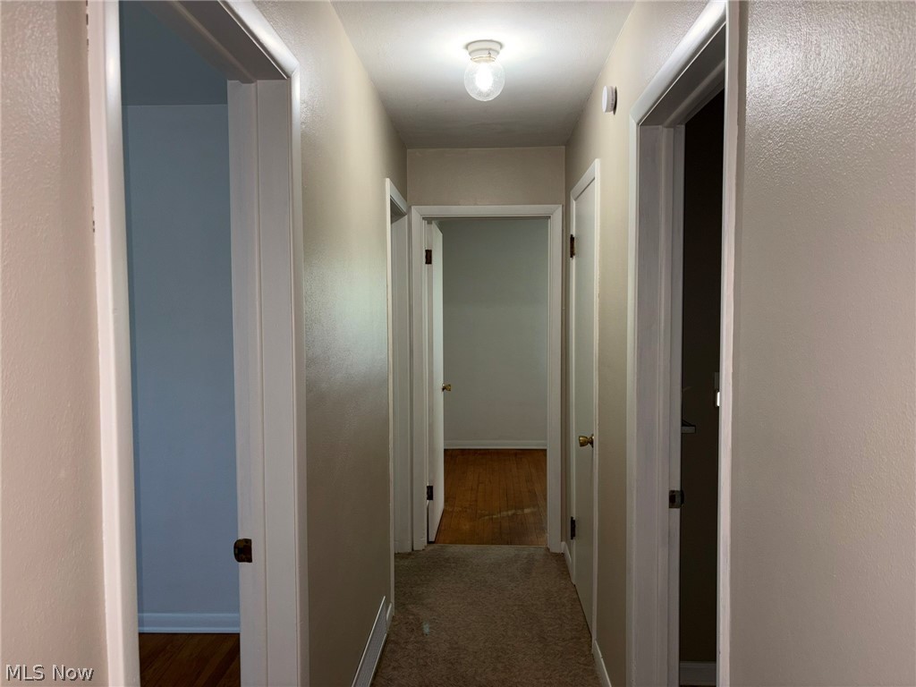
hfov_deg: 67.3
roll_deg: +1.0
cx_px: 458
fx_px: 688
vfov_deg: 53.1
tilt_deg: -3.0
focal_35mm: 26
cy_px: 344
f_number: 1.6
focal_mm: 5.96
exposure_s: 1/22
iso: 50
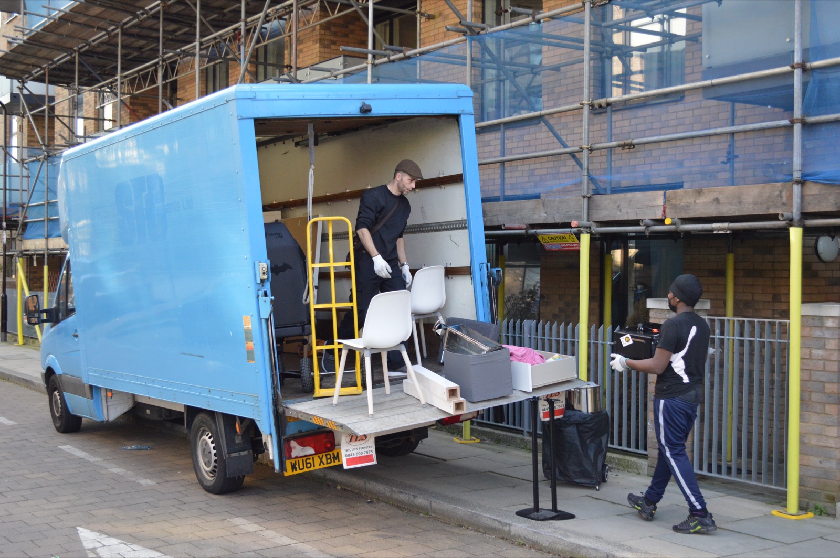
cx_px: 420
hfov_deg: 43.6
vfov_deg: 29.8
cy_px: 279
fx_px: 1049
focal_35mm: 45
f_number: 4.5
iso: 1250
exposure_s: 1/500
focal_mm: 30
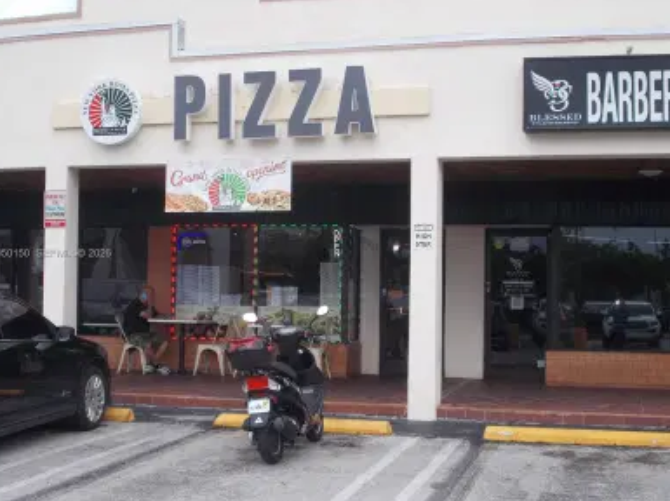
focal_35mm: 52
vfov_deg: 28.0
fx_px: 1006
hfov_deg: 36.8
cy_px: 254
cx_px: 324
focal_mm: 9
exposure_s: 1/320
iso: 80
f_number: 4.5
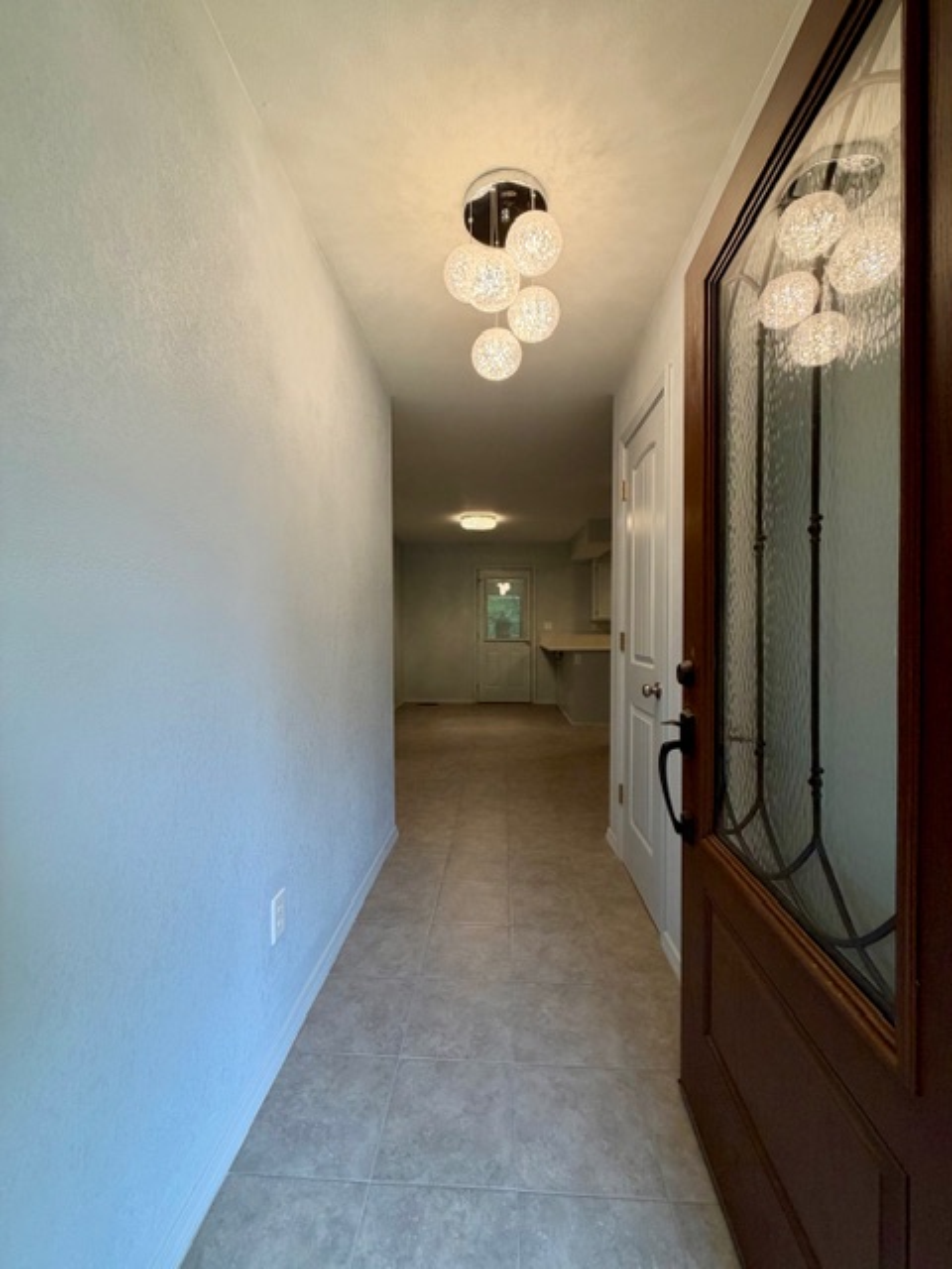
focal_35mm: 14
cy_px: 634
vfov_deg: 102.1
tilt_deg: +0.1
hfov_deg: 85.7
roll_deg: +0.4
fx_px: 513
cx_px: 476
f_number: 2.2
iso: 160
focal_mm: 2.22
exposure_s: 1/120
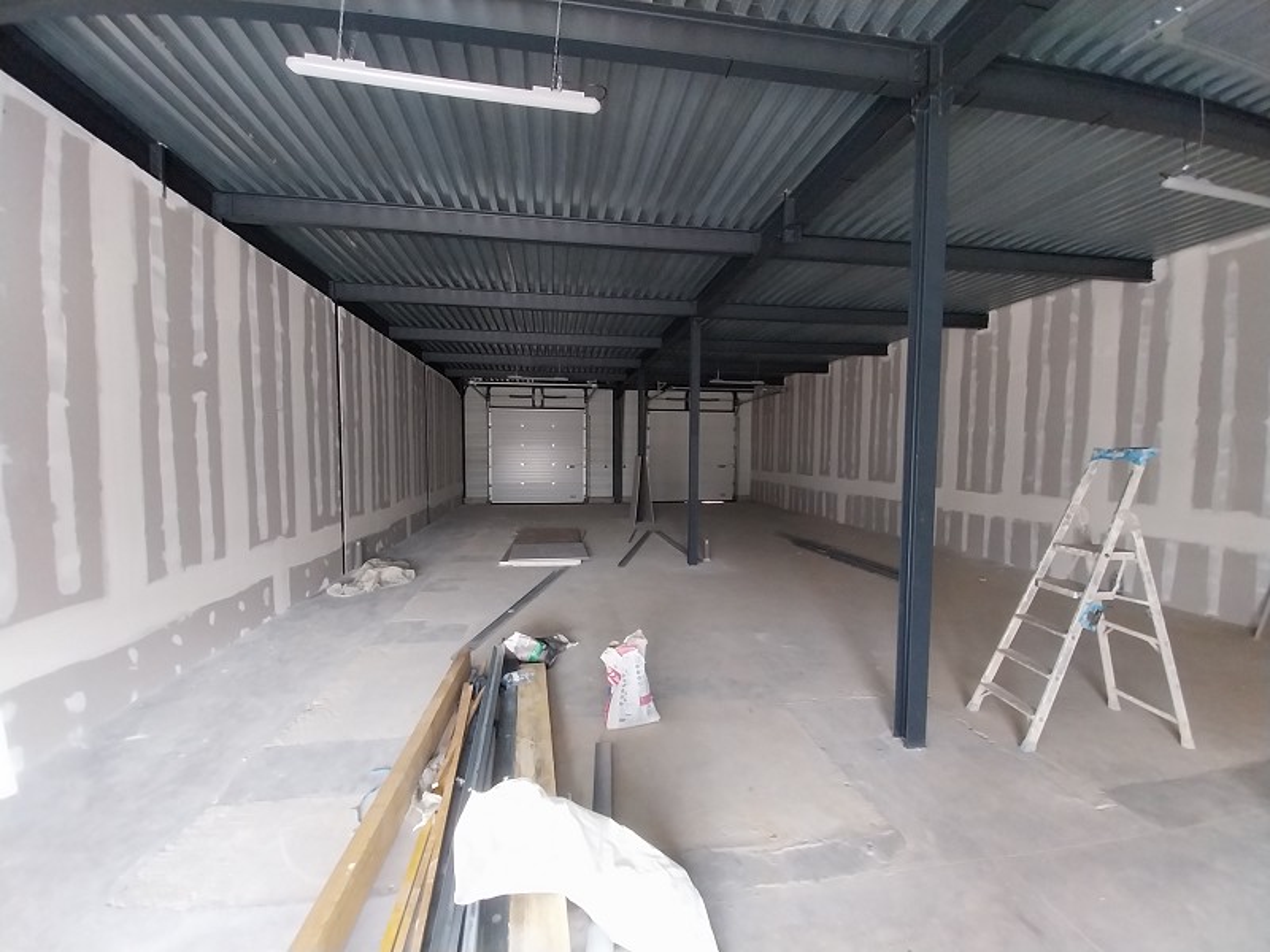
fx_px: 477
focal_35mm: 13
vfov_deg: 89.9
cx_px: 635
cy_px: 476
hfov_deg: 106.2
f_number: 2.2
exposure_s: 1/33.4
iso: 200
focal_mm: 1.13
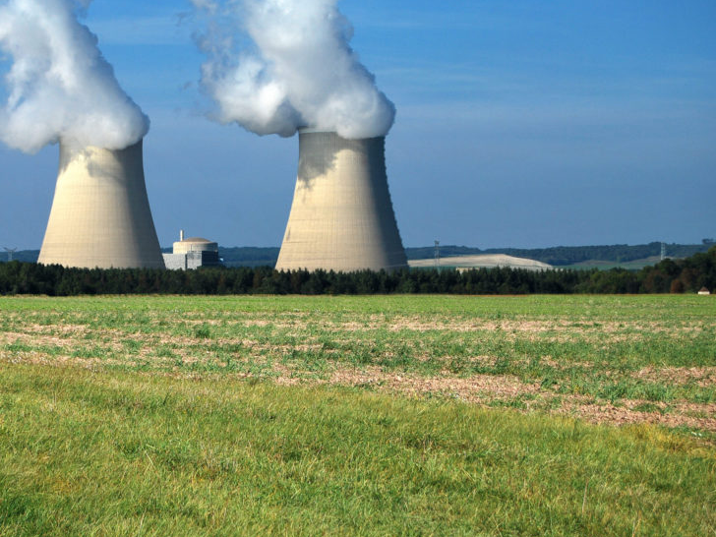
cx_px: 220
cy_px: 203
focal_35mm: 112
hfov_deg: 17.6
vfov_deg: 13.2
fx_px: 2310
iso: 100
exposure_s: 1/200
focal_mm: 55
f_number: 7.1
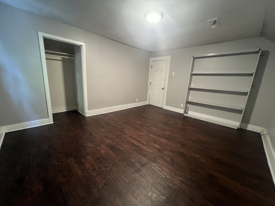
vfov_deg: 89.9
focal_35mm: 13
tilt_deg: -12.7
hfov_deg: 106.2
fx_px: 103
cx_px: 138
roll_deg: -1.6
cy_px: 103
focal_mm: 1.57
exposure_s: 1/60
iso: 800
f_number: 1.8
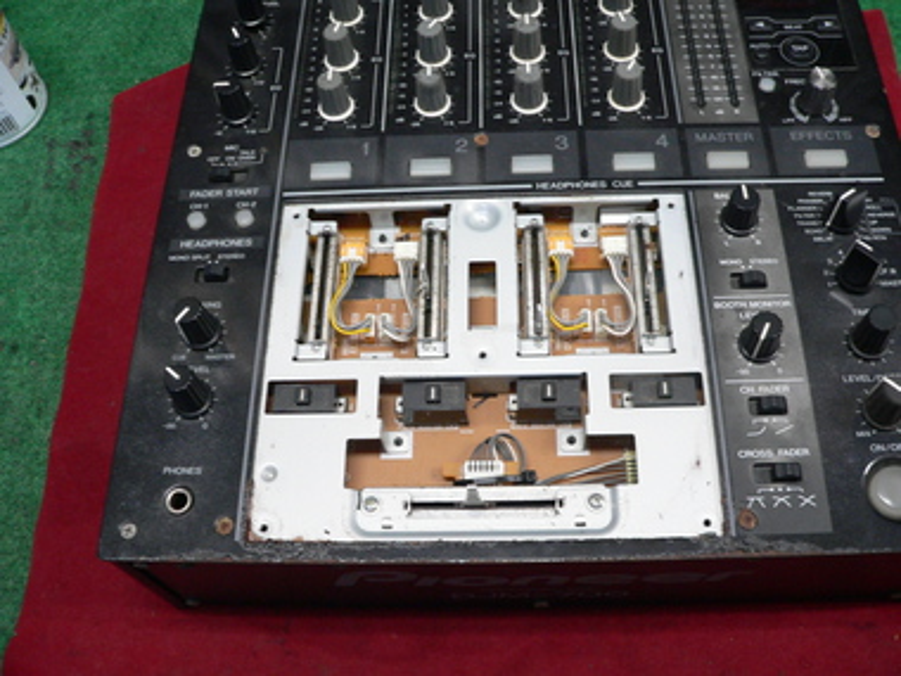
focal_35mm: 36
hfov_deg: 51.4
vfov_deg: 39.7
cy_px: 338
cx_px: 450
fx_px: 937
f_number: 2.8
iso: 200
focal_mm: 6
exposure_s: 1/25
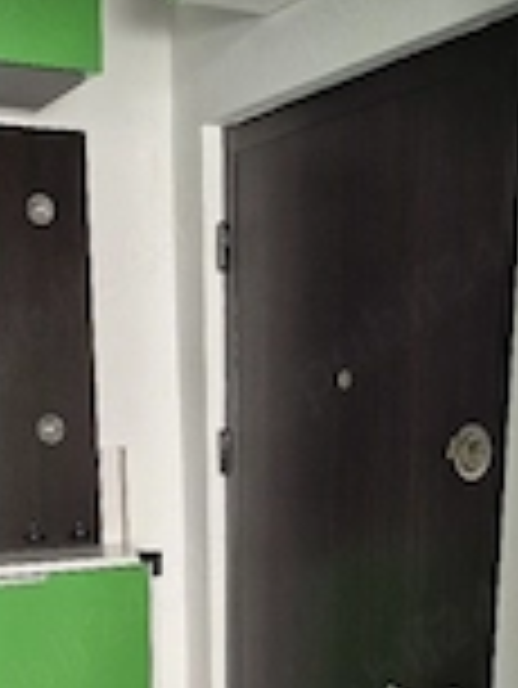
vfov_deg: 29.9
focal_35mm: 60
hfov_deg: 24.3
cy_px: 697
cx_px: 176
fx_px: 1195
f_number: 1.8
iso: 500
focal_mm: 5.4
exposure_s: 1/100
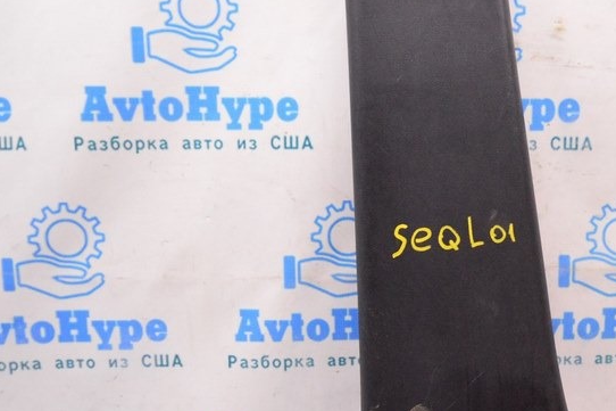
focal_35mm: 51
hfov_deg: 38.3
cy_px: 285
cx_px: 432
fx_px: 872
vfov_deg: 26.3
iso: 3200
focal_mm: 18
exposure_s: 1/320
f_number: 3.5
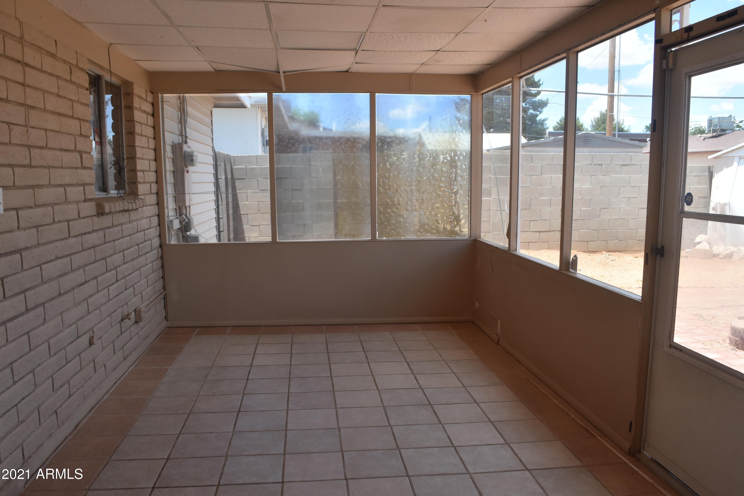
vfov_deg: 47.9
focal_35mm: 27
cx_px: 372
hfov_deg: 67.4
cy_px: 248
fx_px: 558
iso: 500
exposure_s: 1/500
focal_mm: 18
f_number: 8
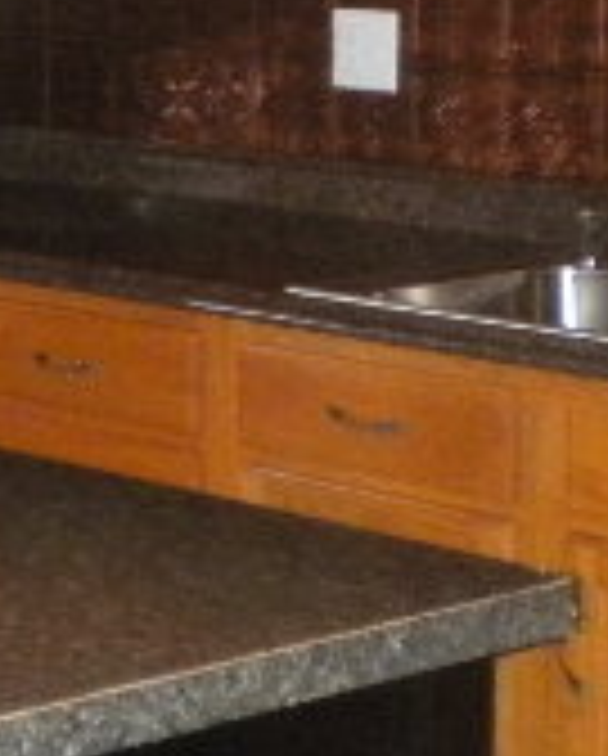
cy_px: 216
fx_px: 2916
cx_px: -257
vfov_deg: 14.7
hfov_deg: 11.5
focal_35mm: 130
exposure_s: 1/30
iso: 800
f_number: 3.1
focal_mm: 6.3
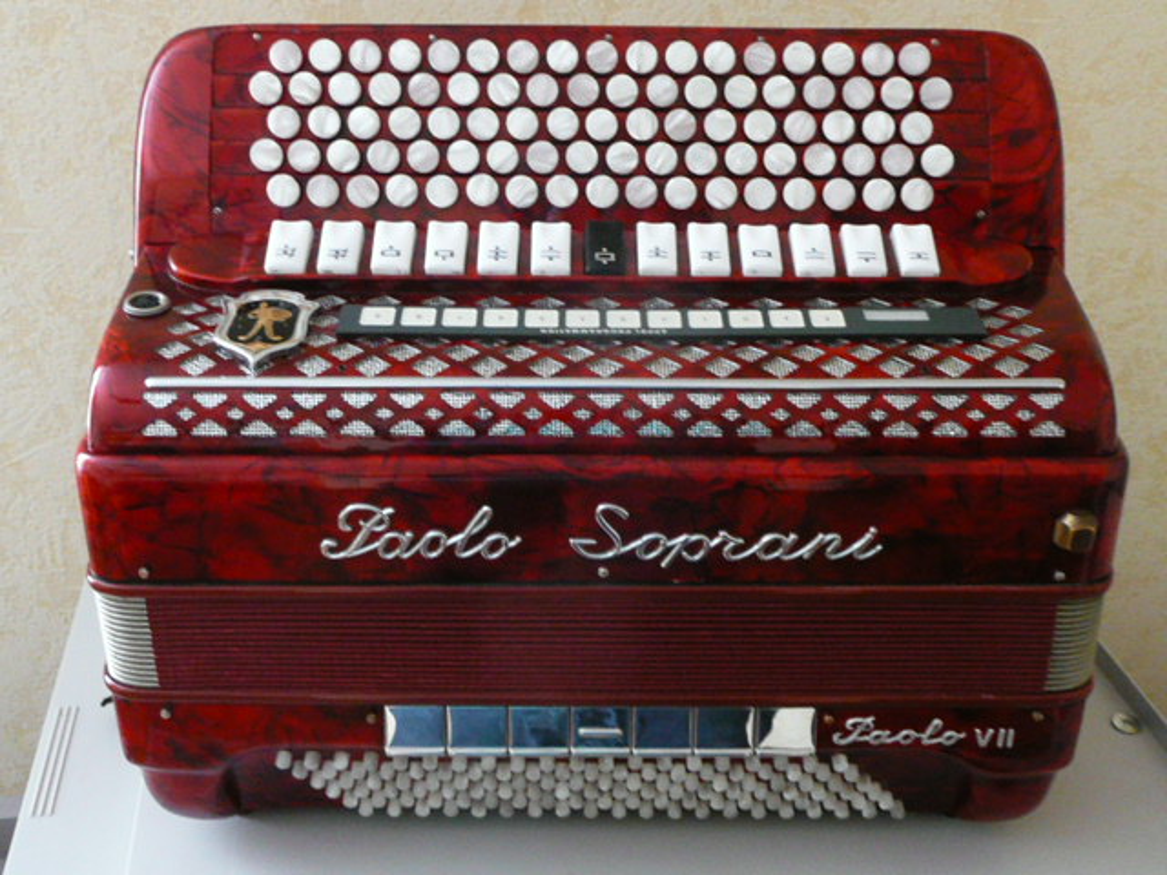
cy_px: 438
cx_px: 584
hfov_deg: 44.8
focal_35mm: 42
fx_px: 1416
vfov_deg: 34.3
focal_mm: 4.9
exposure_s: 1/8
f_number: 3.4
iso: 400
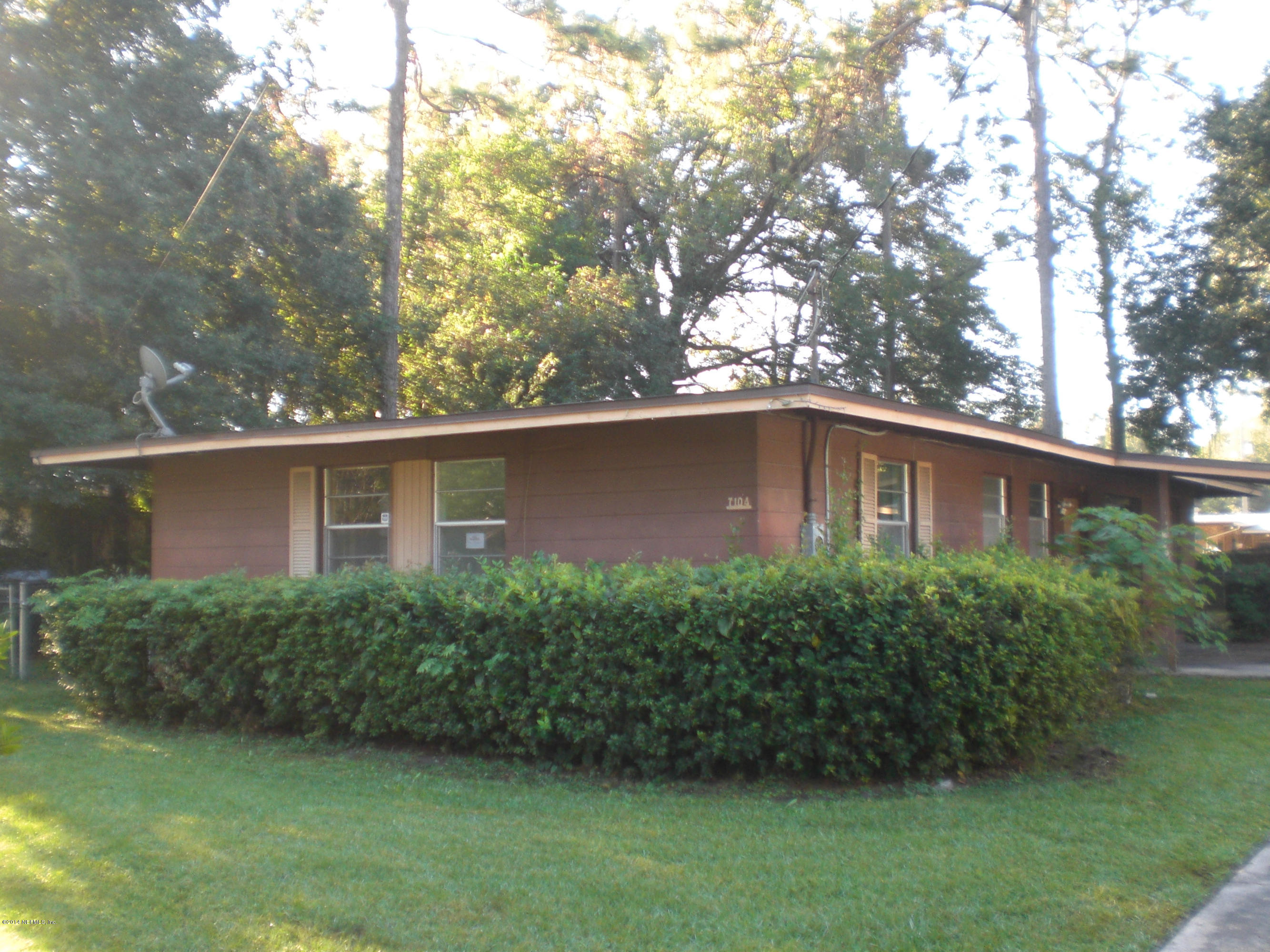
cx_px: 635
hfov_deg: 49.0
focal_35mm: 38
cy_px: 476
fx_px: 1394
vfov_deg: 37.7
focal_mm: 6.3
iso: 100
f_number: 3.1
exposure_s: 1/60
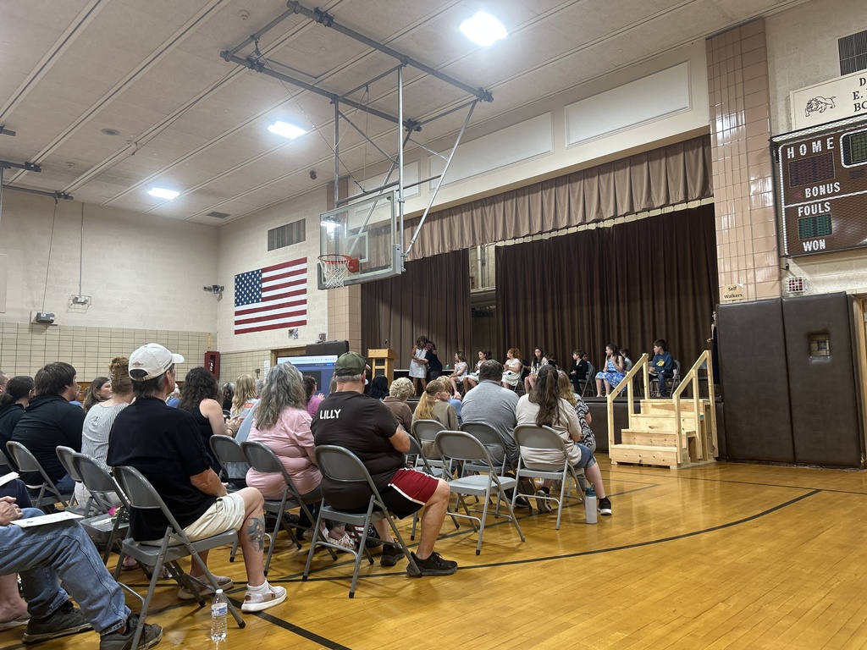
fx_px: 651
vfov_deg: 53.1
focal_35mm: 26
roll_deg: +1.4
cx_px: 434
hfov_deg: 67.3
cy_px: 325
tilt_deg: +5.6
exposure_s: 1/60
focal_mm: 5.7
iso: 160
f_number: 1.5
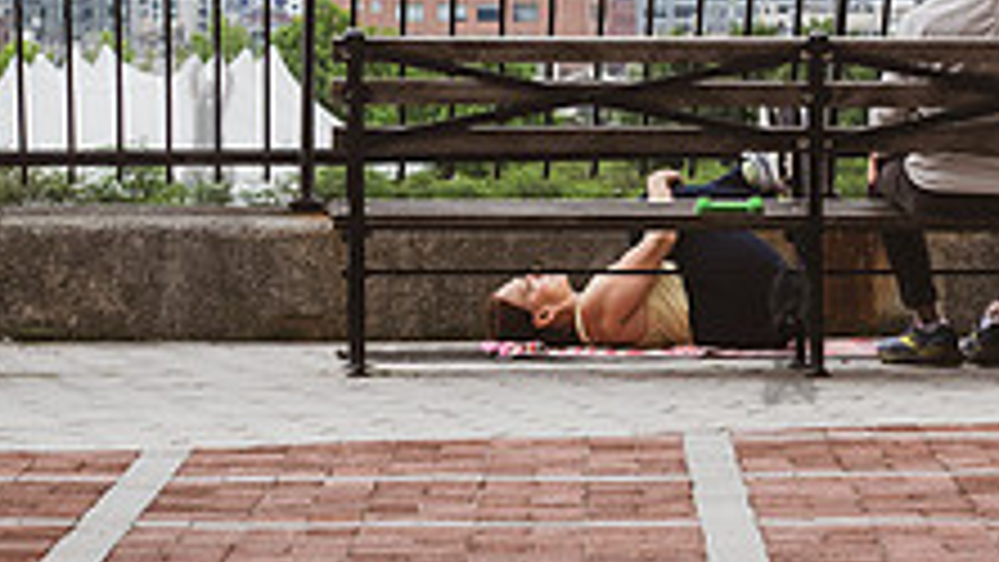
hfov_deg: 8.5
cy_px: 4
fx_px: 6703
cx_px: 634
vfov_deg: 4.8
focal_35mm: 253
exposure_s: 1/640
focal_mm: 80
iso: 400
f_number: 8
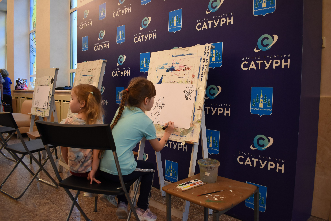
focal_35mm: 27
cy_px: 110
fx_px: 248
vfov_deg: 47.9
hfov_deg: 67.4
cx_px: 166
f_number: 3.5
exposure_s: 1/80
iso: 800
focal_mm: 18
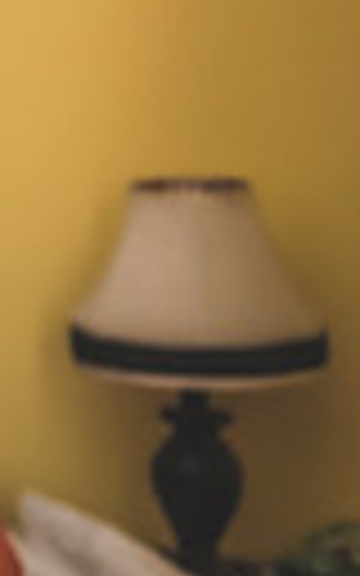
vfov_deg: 13.3
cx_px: -923
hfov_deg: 7.0
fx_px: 2433
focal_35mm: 155
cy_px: -2
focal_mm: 32
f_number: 2.8
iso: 1000
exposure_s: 1/250
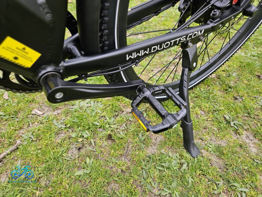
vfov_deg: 58.9
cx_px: 131
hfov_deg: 73.9
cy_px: 98
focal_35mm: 23
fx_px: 174
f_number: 1.8
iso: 80
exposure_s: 1/359
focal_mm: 5.4
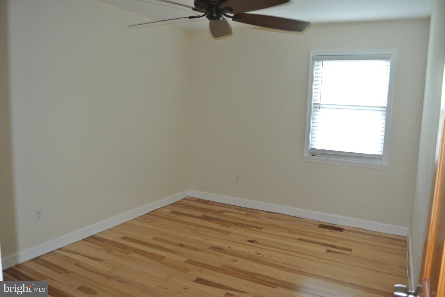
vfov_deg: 48.0
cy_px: 148
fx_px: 334
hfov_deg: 67.3
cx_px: 222
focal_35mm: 27
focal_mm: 10
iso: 500
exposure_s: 1/60
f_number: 3.5
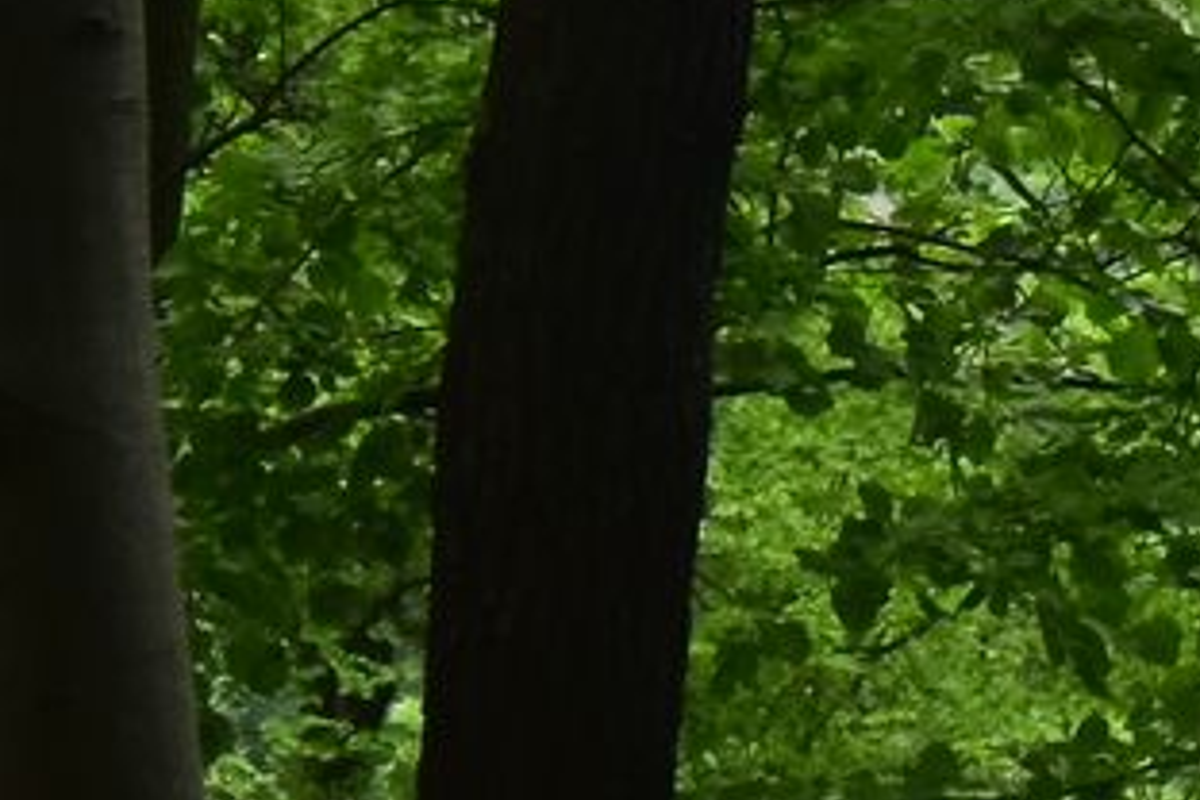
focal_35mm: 462
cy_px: -1156
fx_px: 15399
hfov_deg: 4.3
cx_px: 3773
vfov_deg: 2.9
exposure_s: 1/800
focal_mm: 48
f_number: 4.8
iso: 640
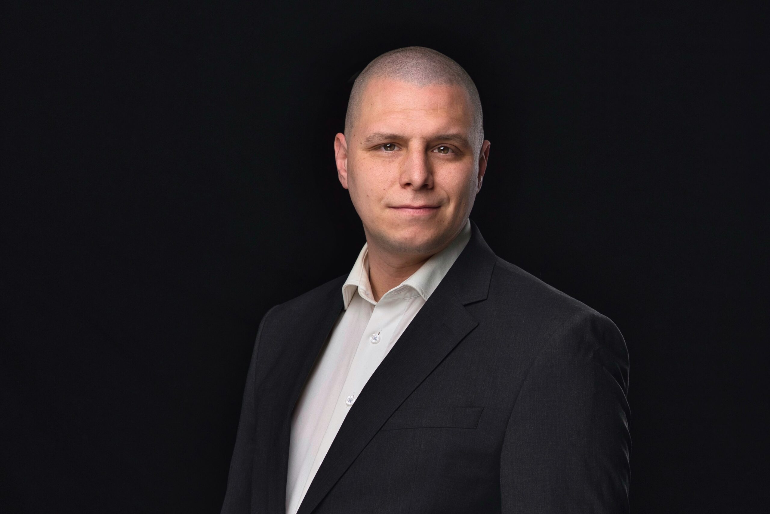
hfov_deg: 23.9
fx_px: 1818
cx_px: 385
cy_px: 257
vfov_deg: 16.1
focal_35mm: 85
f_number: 6.3
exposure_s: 1/125
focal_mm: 85
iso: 320
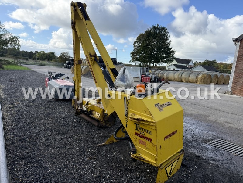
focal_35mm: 24
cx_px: 122
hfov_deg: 71.6
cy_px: 92
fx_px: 168
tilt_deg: -9.1
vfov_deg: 56.8
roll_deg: -5.2
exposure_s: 1/2299
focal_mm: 6.76
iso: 100
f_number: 1.78
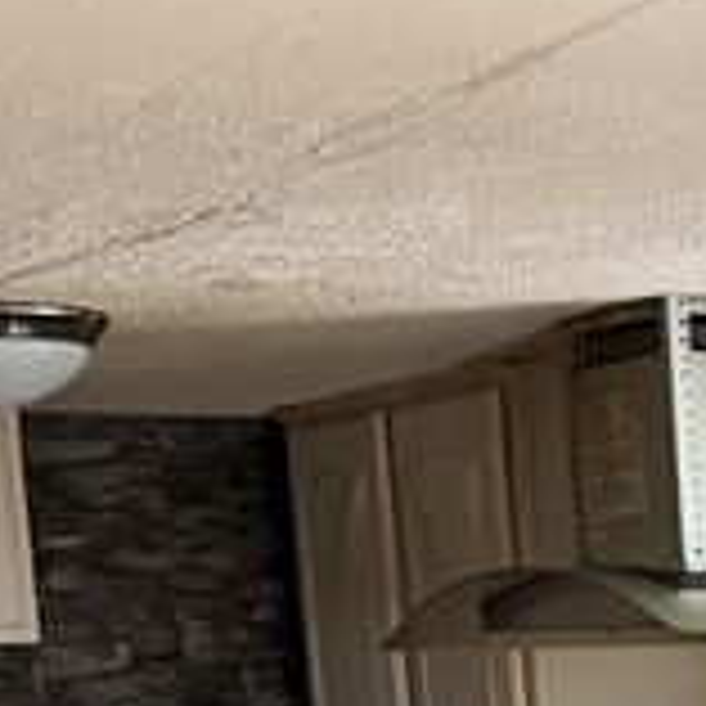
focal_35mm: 138
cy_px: 1484
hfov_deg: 12.1
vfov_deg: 11.3
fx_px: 3184
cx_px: 1039
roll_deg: +1.8
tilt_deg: -13.0
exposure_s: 1/52
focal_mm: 6.76
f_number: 1.78
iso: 800
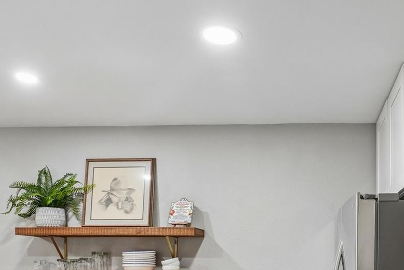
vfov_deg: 32.9
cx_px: 302
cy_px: 272
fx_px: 415
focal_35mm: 37
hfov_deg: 49.8
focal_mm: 12
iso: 320
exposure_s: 1/6
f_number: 8
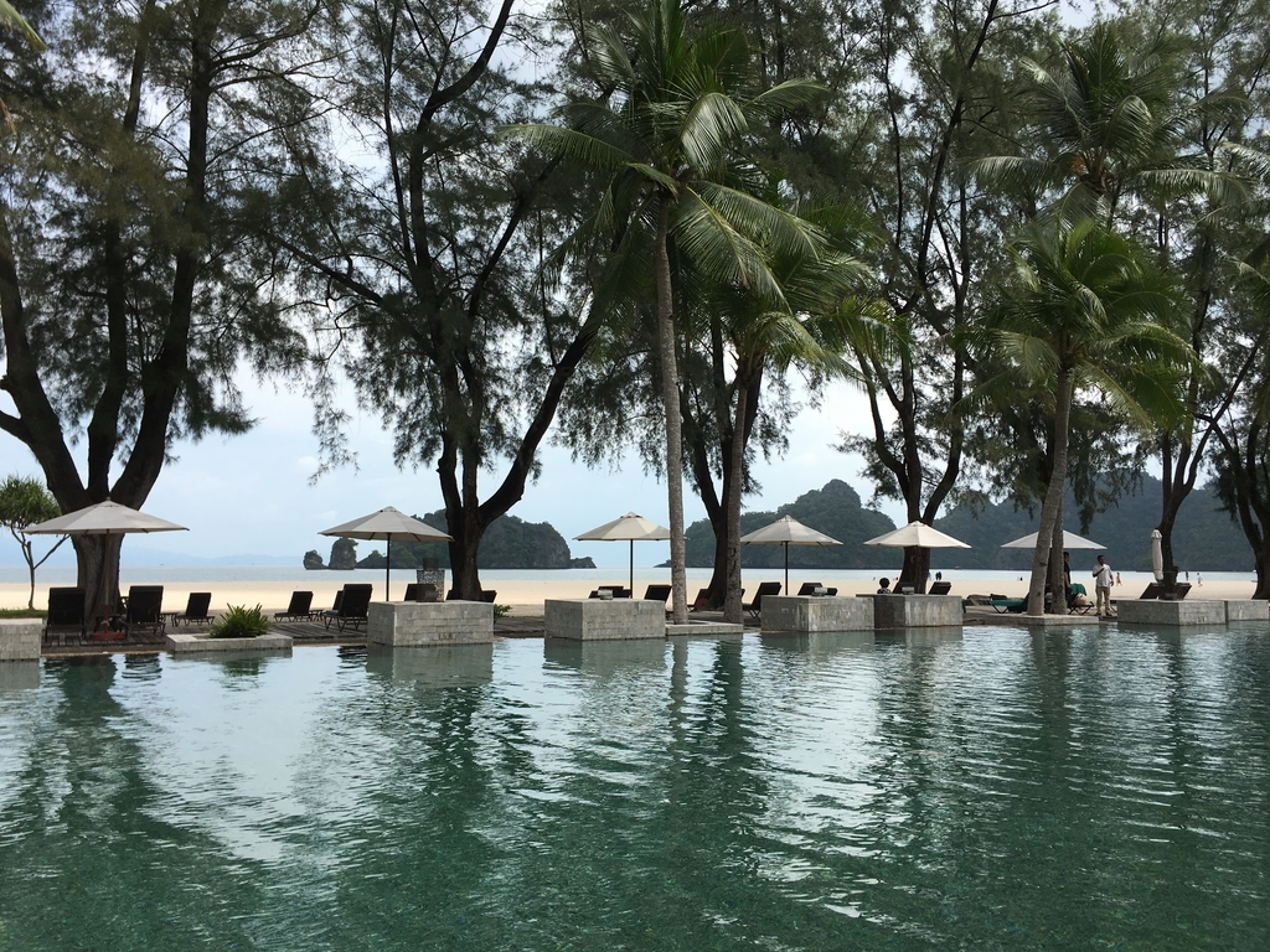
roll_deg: -1.2
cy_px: 476
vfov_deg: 48.2
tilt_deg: +5.6
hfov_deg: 61.7
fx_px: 1064
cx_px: 635
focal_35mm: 29
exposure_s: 1/1399
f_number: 2.2
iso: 25
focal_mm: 4.15
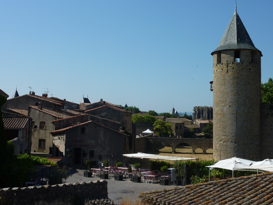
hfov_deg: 42.1
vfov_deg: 32.2
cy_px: 102
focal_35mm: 45
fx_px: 355
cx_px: 136
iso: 80
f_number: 5.6
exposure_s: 1/500
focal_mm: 7.3
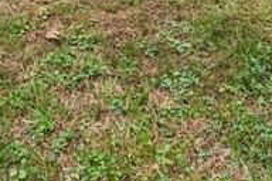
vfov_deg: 12.3
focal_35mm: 79
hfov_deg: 24.3
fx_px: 597
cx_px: -13
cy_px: -294
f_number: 11
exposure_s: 1/10
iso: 50
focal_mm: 14
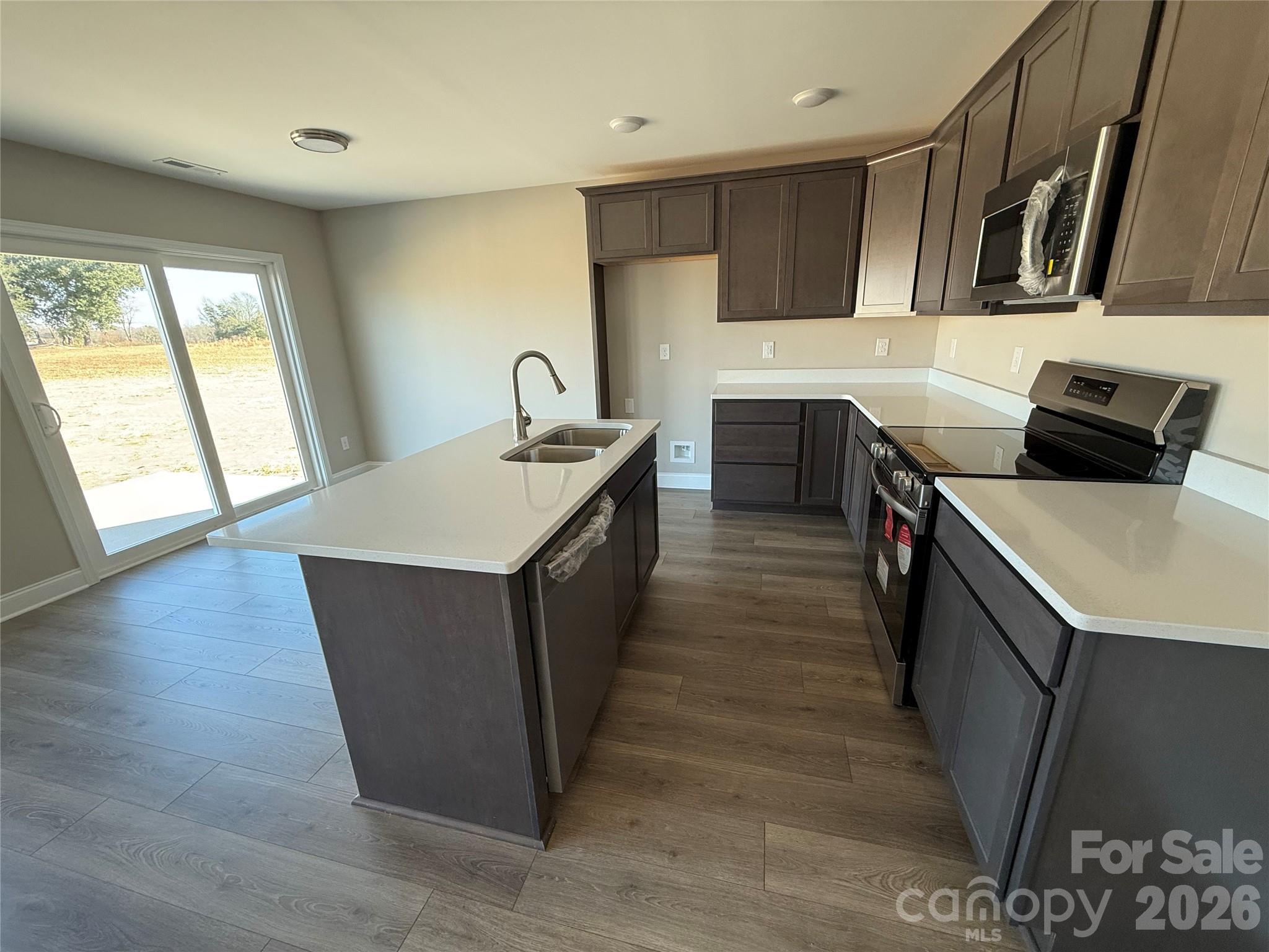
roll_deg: +1.9
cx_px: 634
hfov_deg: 102.1
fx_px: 513
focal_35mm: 14
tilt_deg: -16.9
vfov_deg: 85.7
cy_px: 476
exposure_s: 1/99
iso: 160
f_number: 2.2
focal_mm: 2.22
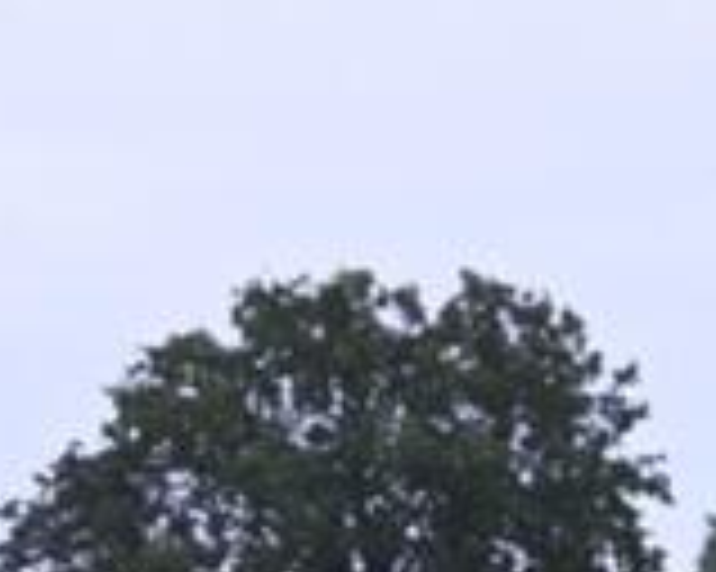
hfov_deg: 4.7
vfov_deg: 3.8
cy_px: 570
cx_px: 1409
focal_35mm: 409
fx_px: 8662
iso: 400
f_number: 6.3
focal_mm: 70
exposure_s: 1/320
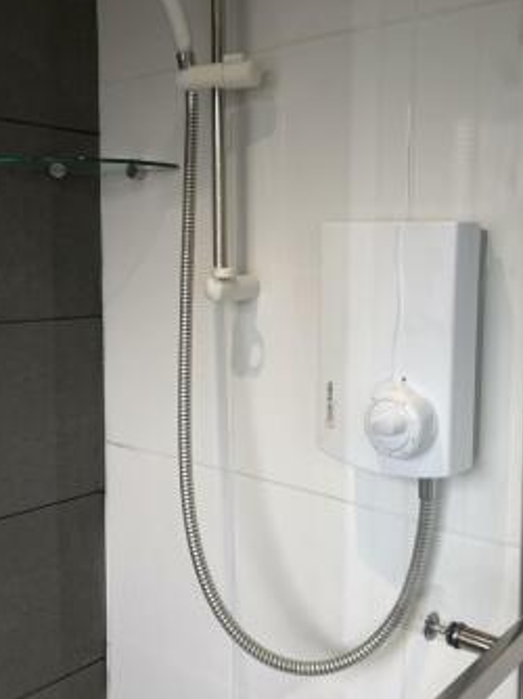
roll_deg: -0.5
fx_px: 766
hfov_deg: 37.4
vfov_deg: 49.0
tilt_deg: -7.0
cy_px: 336
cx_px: 333
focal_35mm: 38
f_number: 1.8
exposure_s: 1/100
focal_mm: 3.99
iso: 32
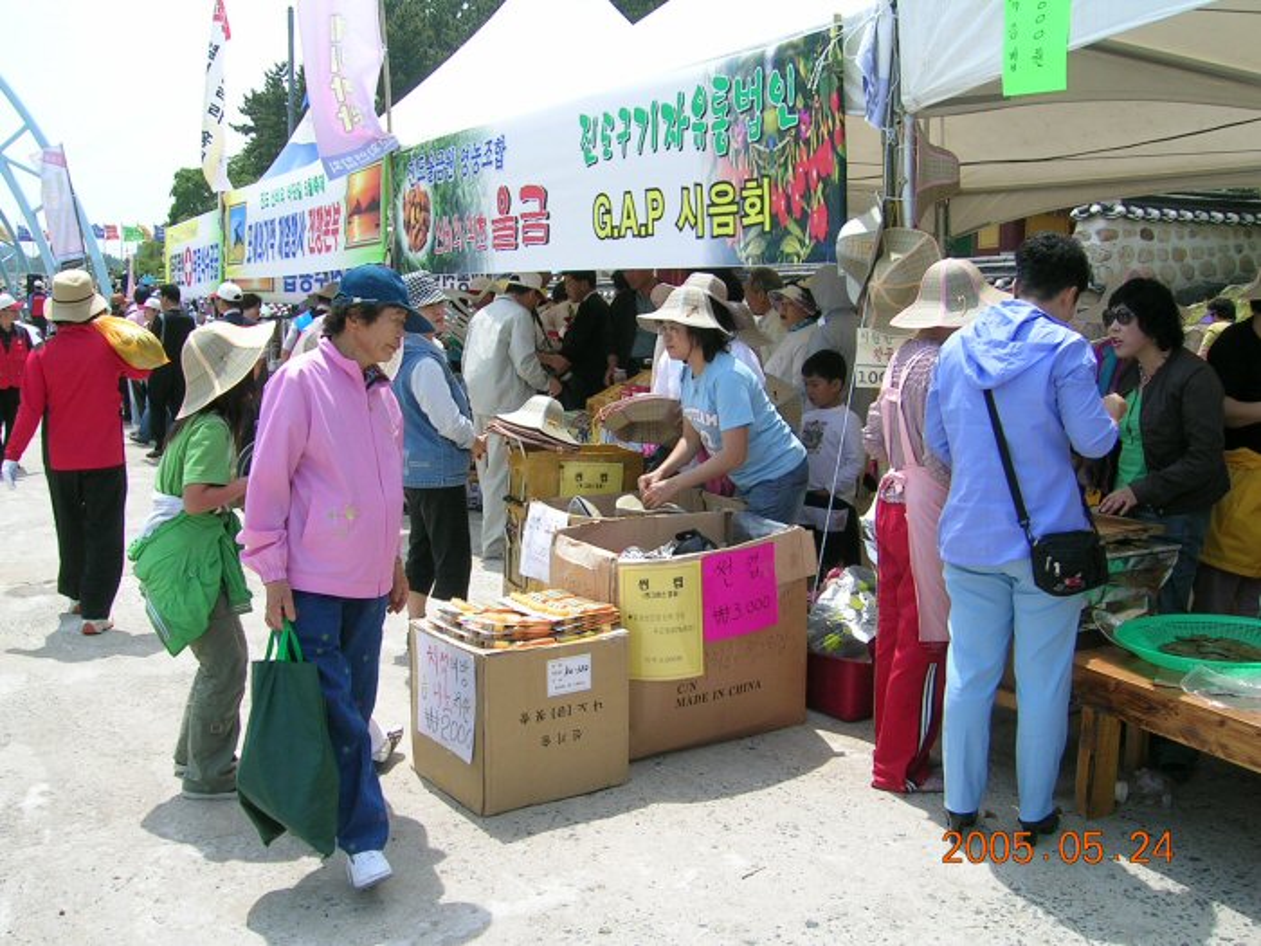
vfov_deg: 40.7
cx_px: 630
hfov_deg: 52.6
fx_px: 1275
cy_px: 473
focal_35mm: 35
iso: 50
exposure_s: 1/300
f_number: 4.8
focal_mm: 5.4
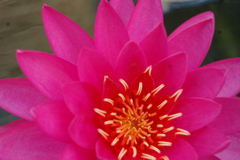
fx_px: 549
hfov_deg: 24.6
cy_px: 80
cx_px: 120
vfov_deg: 16.5
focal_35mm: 82
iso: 400
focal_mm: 55
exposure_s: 1/160
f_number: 5.6
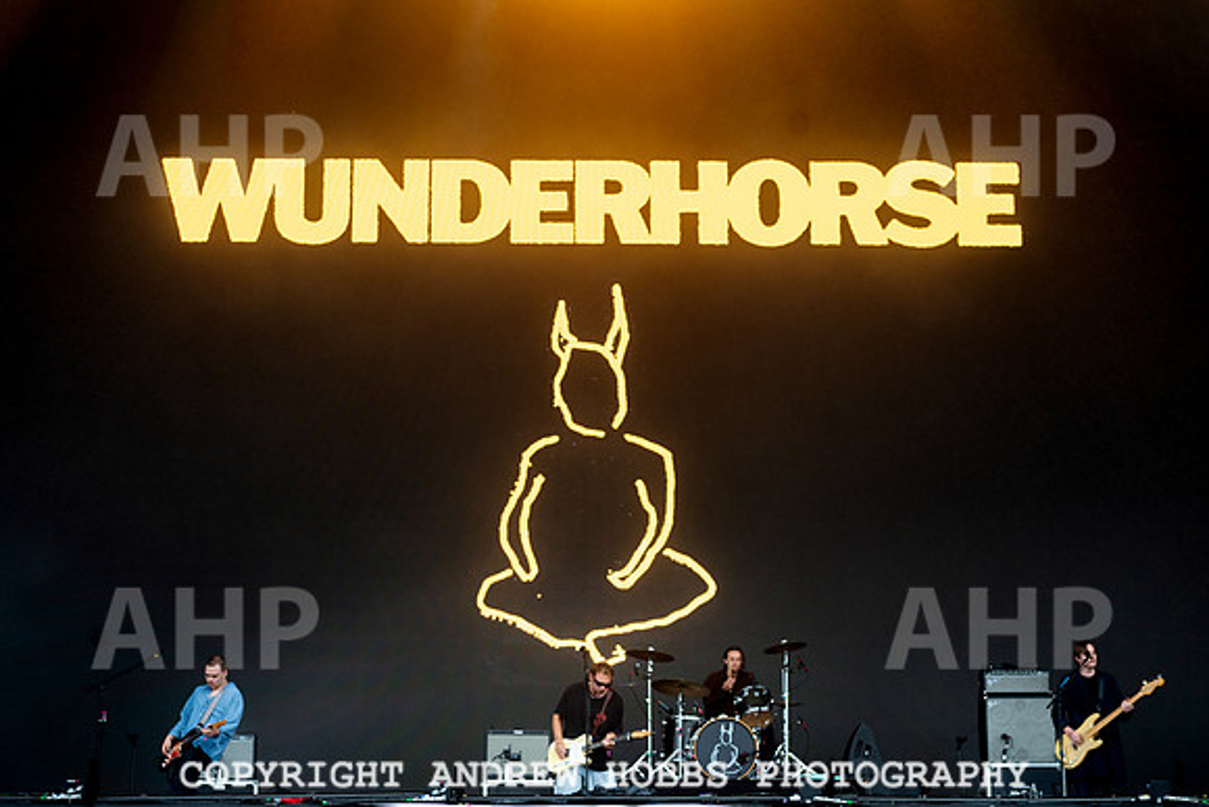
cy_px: 346
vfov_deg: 17.1
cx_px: 603
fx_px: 2689
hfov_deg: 25.3
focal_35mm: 80
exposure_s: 1/1250
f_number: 4
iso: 400
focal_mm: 70
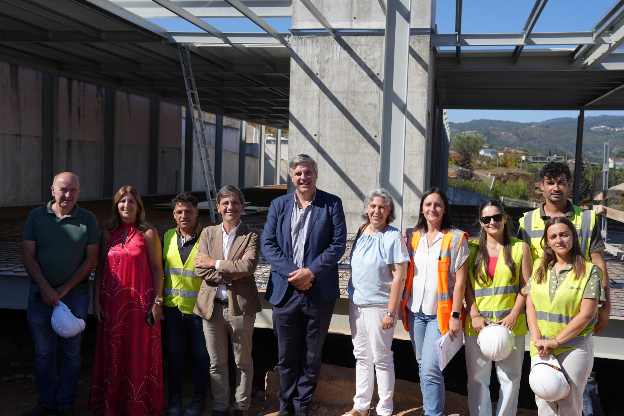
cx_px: 312
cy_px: 208
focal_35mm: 40
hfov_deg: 48.5
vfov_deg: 33.4
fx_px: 693
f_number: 4.5
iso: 100
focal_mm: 40
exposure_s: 1/800
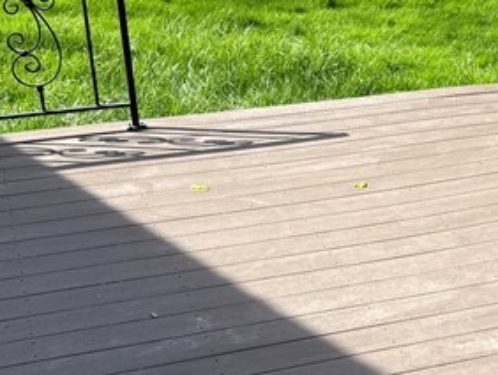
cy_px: 225
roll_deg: -0.3
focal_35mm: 87
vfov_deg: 17.0
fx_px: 1253
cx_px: 562
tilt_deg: -22.7
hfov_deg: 21.2
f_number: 1.78
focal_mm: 6.76
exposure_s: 1/1770
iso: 80
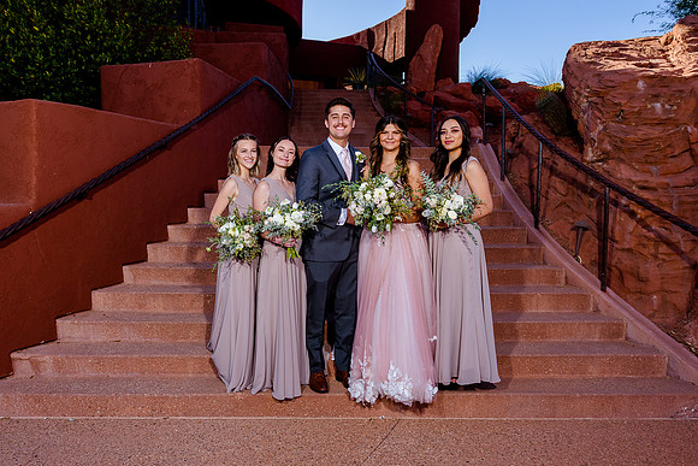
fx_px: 551
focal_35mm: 28
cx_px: 329
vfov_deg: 45.8
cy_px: 224
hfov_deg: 64.7
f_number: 8
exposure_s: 1/160
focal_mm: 24
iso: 200
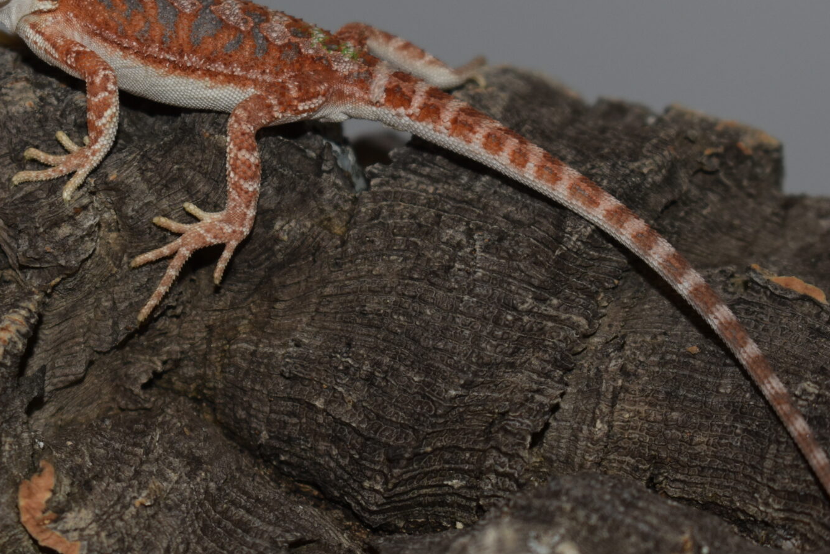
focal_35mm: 158
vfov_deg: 8.7
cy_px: 52
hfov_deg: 13.0
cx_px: 214
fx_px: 3642
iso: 200
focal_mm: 55
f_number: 5.6
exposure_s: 1/30
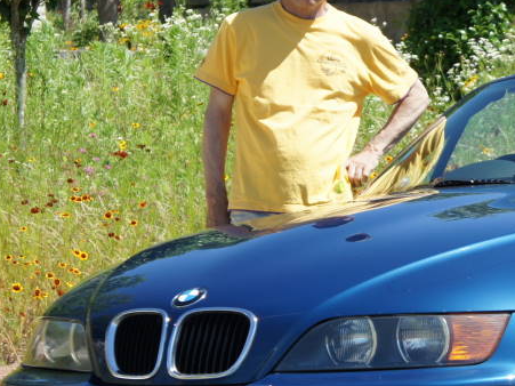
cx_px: 538
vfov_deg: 7.9
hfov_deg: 10.4
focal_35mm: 188
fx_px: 2796
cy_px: 253
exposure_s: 1/640
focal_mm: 46
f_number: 5.6
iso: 200
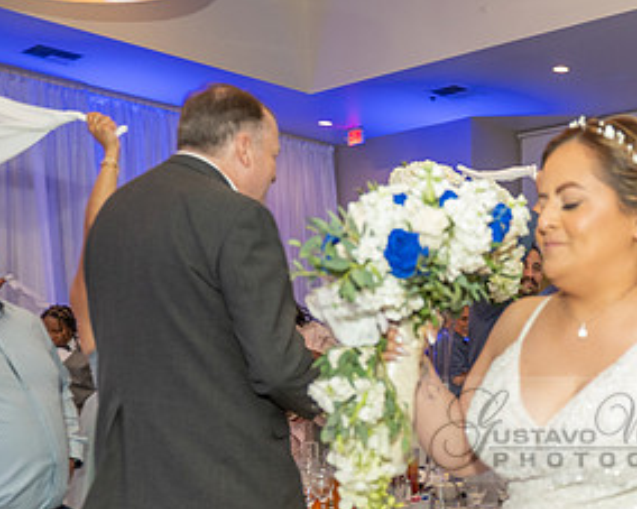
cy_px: 429
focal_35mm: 46
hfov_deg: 37.0
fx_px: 867
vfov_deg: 31.6
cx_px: 606
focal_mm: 24
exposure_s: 1/160
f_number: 3.5
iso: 1600
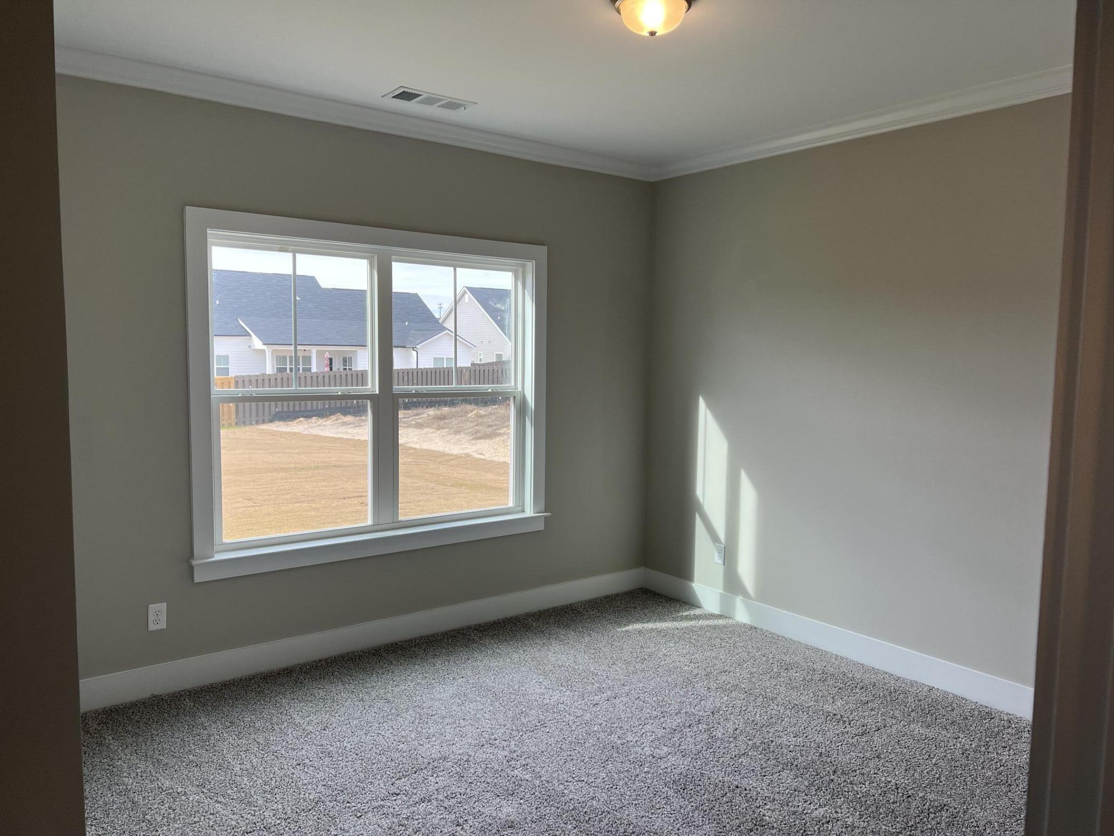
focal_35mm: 26
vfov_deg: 53.1
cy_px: 418
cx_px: 557
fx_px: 837
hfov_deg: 67.3
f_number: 1.5
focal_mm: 5.7
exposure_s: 1/282
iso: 40
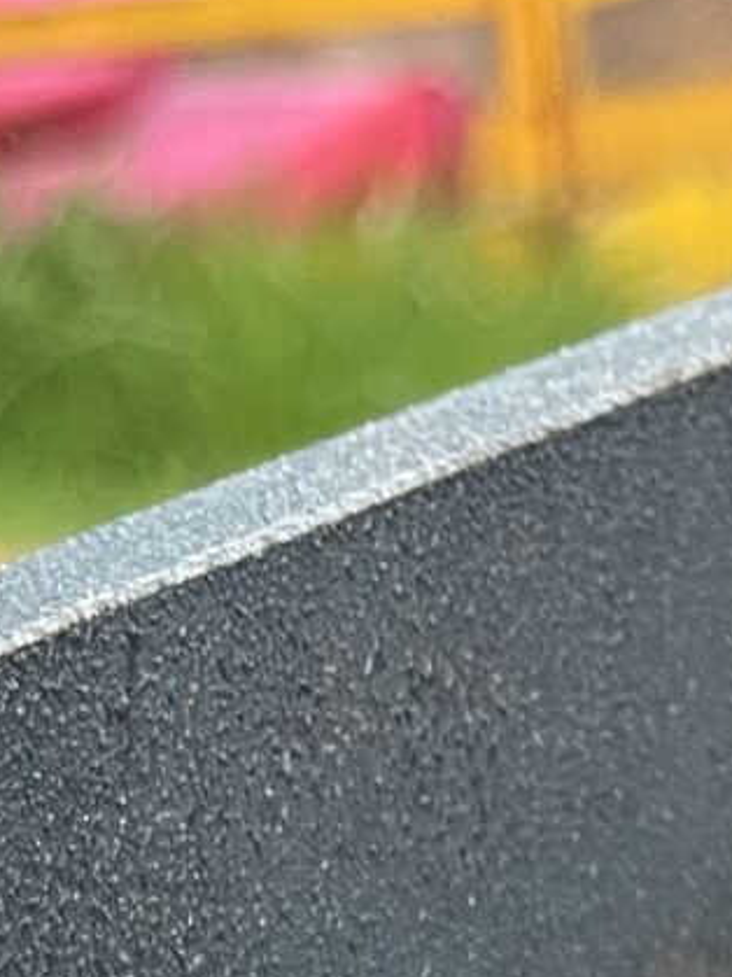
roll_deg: +7.4
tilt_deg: -31.9
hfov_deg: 9.3
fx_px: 4485
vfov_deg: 10.1
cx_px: 357
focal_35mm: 159
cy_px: 2651
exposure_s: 1/89
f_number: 1.6
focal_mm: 5.1
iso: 125
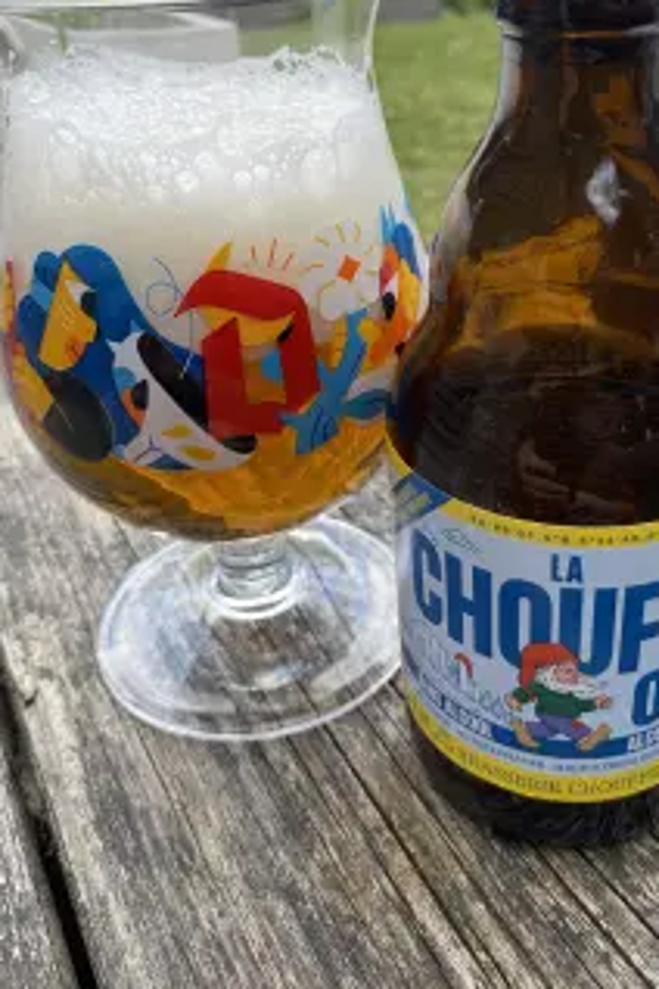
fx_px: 934
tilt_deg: -25.4
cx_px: 367
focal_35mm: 34
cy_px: 379
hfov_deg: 38.8
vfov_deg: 55.2
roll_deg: +3.3
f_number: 1.8
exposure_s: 1/772
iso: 32
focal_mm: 4.25
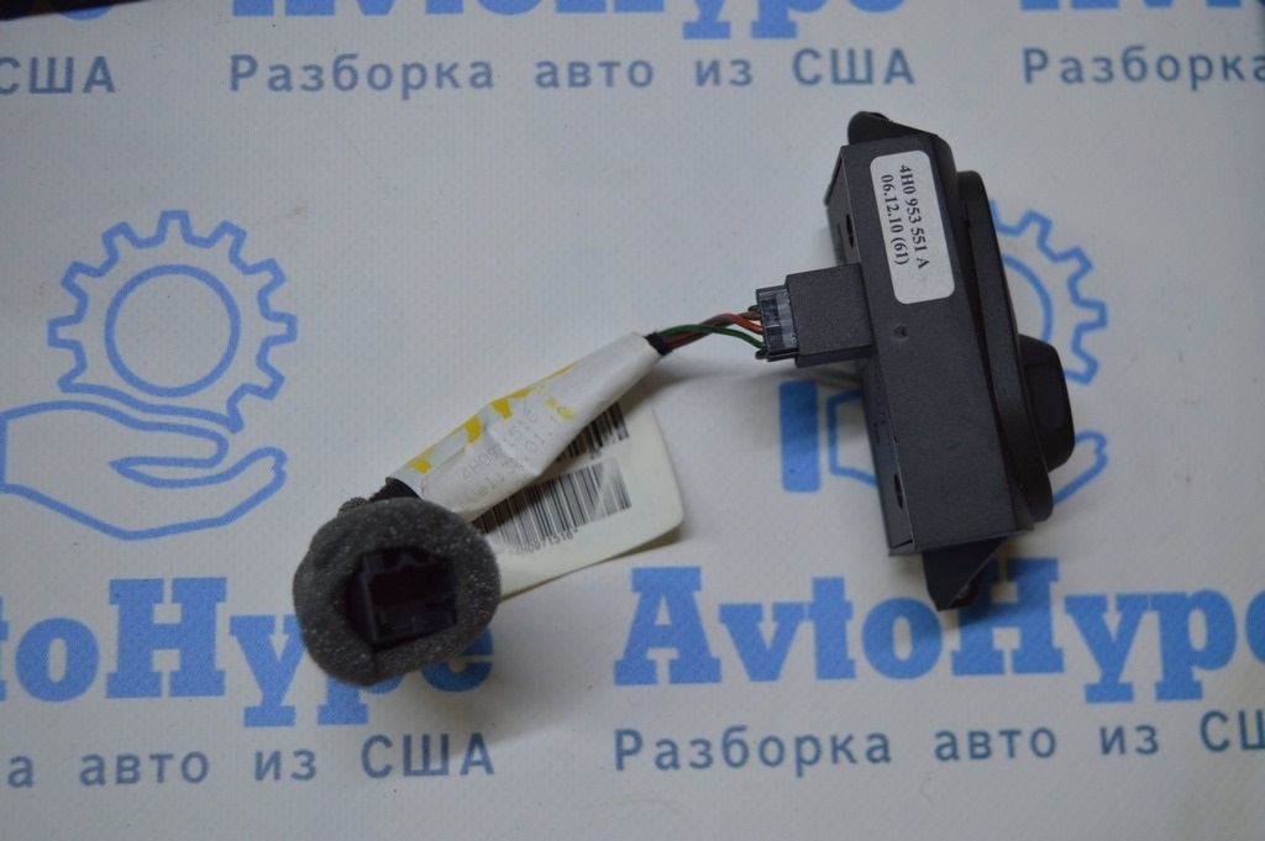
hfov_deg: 42.4
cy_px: 420
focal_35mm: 46
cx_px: 632
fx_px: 1633
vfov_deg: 28.9
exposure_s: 1/125
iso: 400
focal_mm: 31
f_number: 4.2
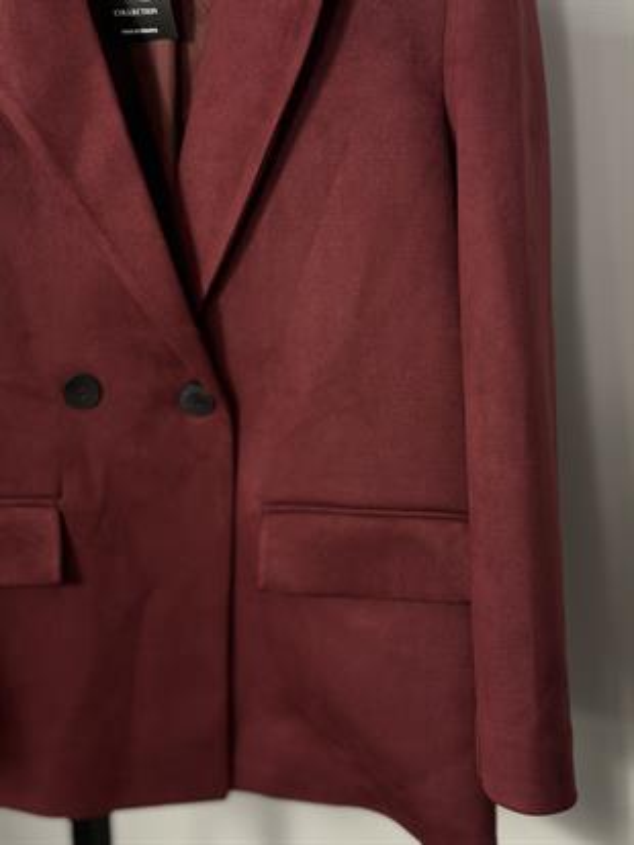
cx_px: 317
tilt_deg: -14.3
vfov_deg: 39.6
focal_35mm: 48
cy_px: 422
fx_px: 1172
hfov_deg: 30.3
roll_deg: -0.9
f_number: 1.78
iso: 200
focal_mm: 6.86
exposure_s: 1/100
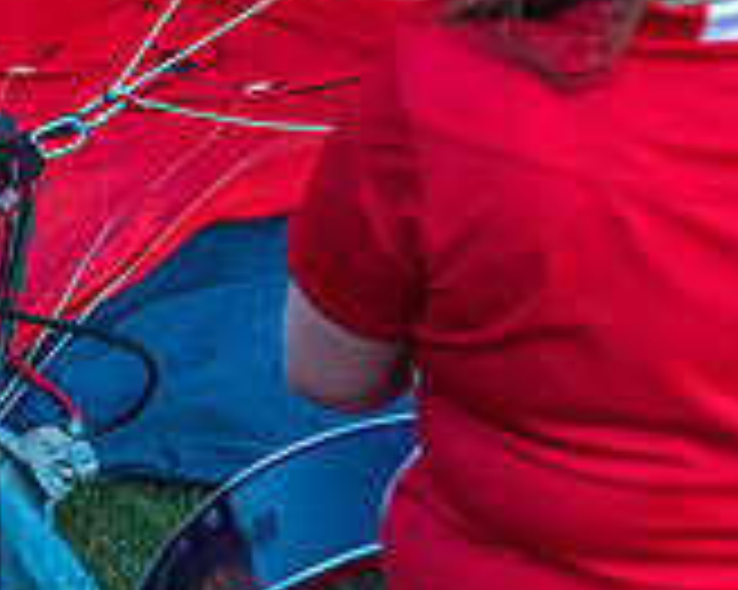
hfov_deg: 23.1
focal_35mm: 81
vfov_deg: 17.6
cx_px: 99
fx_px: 1768
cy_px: -212
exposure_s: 1/40
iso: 2500
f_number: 3.5
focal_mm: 21
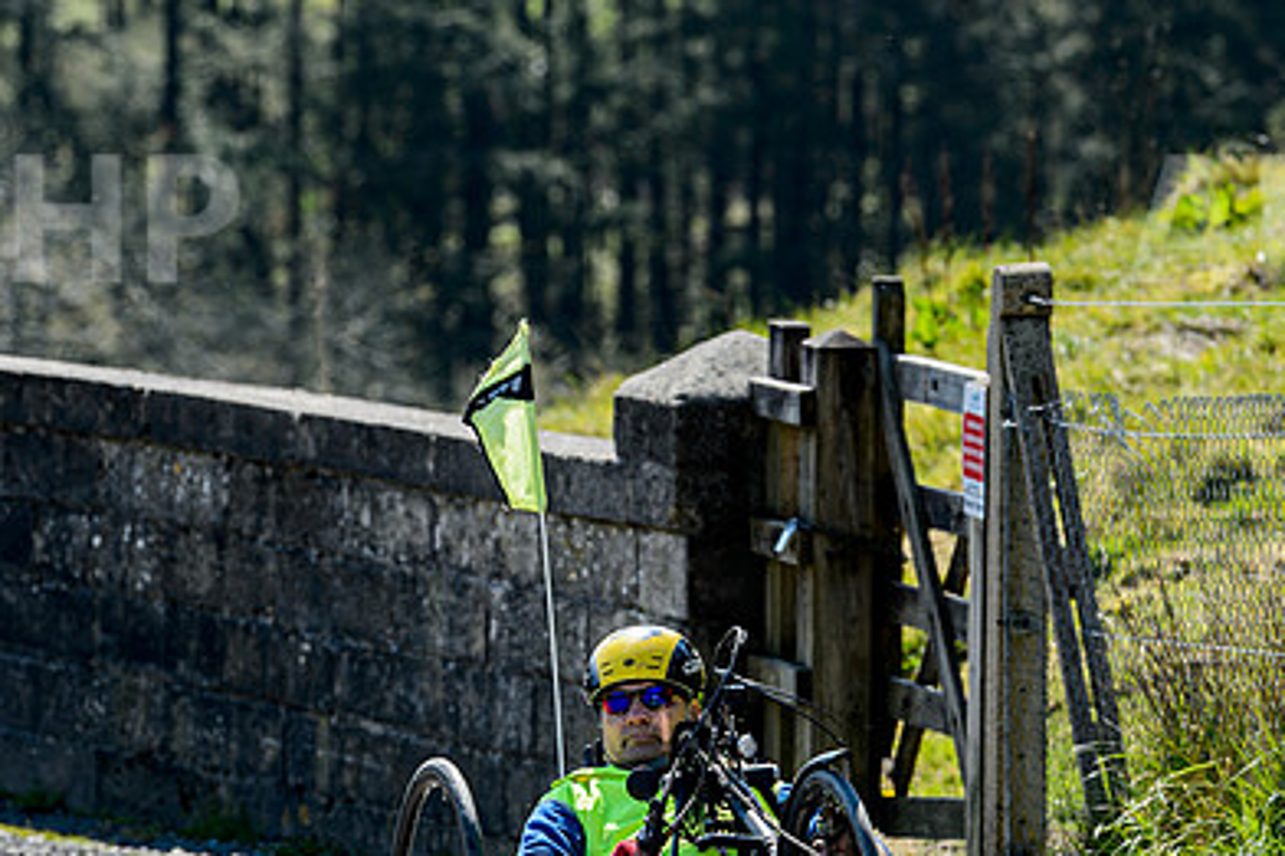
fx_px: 10561
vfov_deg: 4.6
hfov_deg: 7.0
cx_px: 850
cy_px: 719
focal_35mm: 296
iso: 160
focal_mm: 170
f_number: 5
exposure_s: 1/800
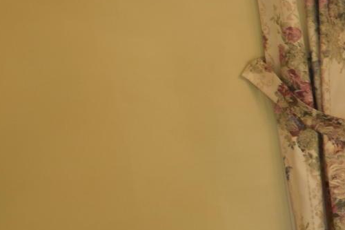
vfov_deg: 15.2
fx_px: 862
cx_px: 942
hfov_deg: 12.8
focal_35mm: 90
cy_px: 108
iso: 110
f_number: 3.5
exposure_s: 1/15
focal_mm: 10
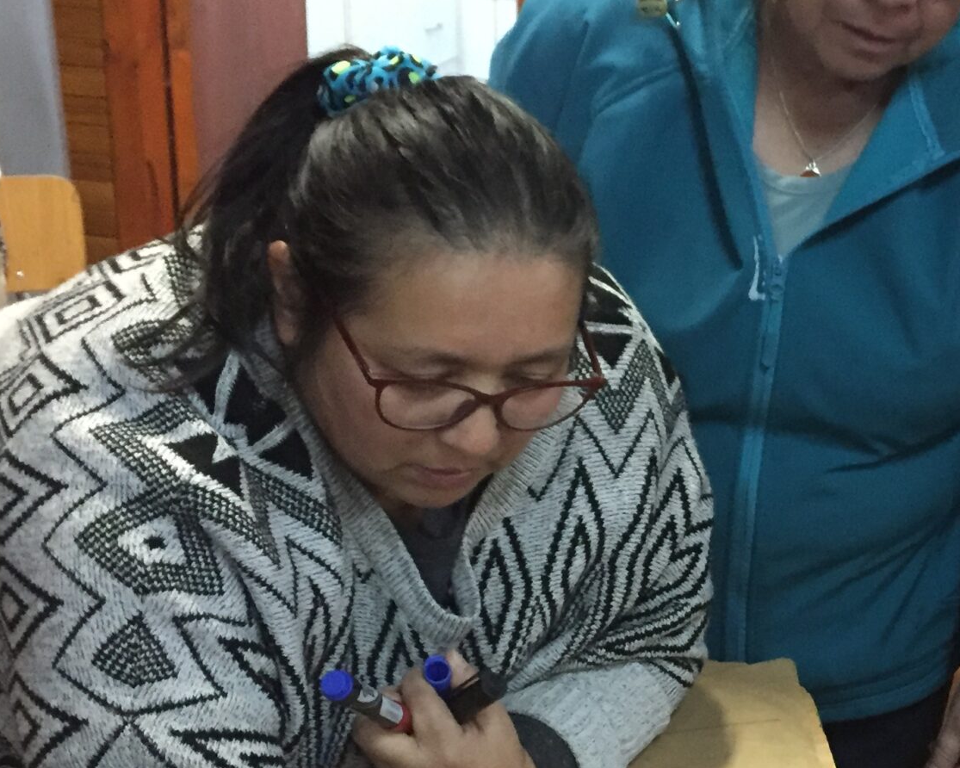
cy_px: 480
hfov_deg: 28.0
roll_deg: -5.3
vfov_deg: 23.4
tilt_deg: -22.0
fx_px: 1847
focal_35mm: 65
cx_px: 864
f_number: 2.2
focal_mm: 4.15
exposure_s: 1/17
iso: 320
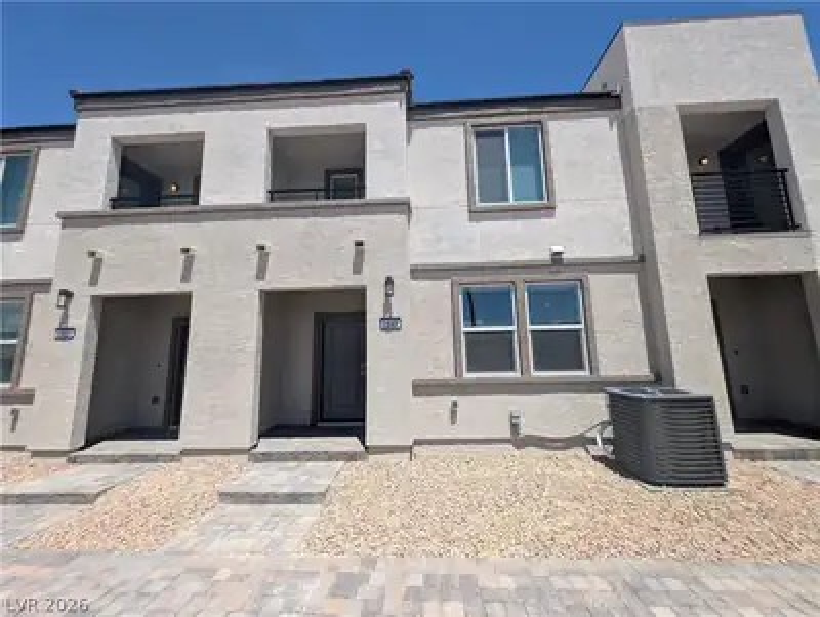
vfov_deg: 94.6
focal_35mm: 12
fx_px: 285
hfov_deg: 110.5
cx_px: 410
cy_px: 308
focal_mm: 2.23
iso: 43
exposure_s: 1/1692
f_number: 1.95
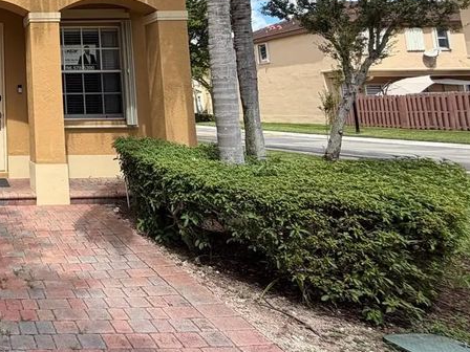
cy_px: 51
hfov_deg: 43.3
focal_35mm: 32
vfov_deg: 41.5
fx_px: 434
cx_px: -54
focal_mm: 2.22
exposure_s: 1/770
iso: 32
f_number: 2.2
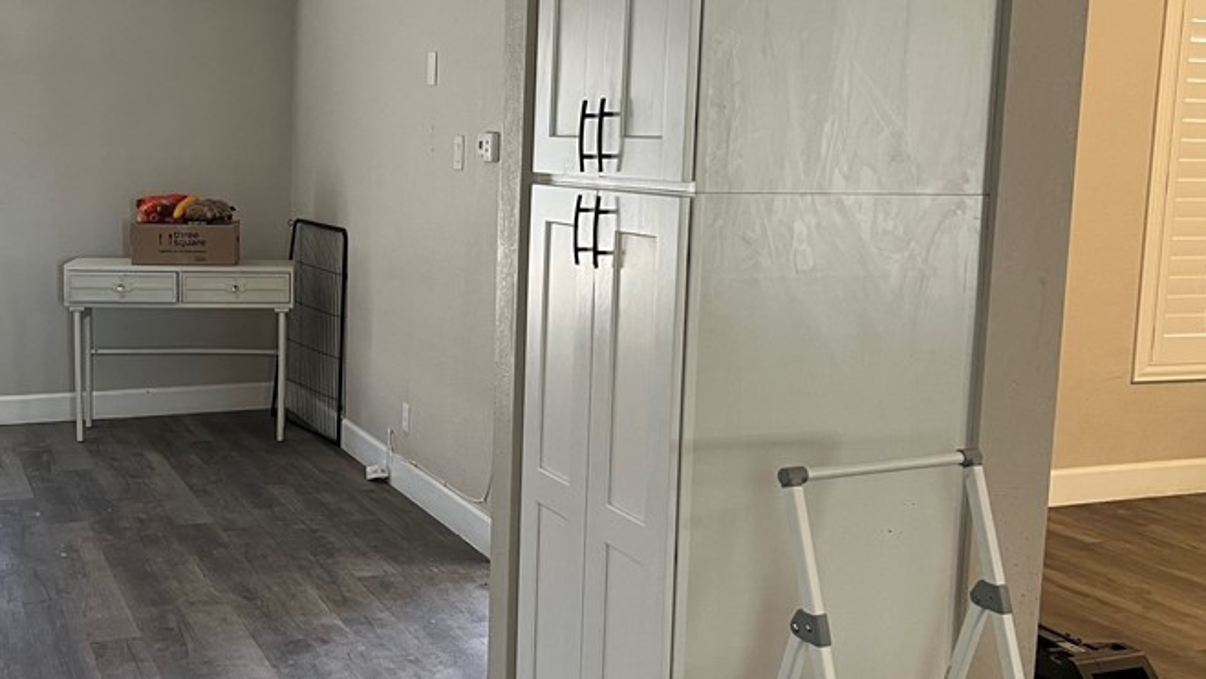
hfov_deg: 45.9
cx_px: 436
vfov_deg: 27.1
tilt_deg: -5.6
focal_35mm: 44
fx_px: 1407
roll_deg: -1.4
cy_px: 293
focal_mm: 5.7
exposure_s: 1/60
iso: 200
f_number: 1.5
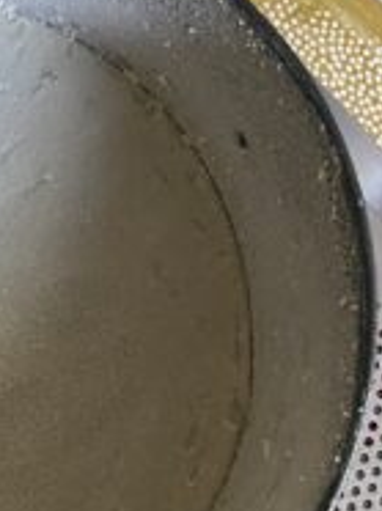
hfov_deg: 19.4
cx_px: -109
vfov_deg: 27.7
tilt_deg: -82.1
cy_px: 338
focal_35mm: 70
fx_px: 1032
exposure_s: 1/58
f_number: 1.8
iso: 500
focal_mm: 4.25
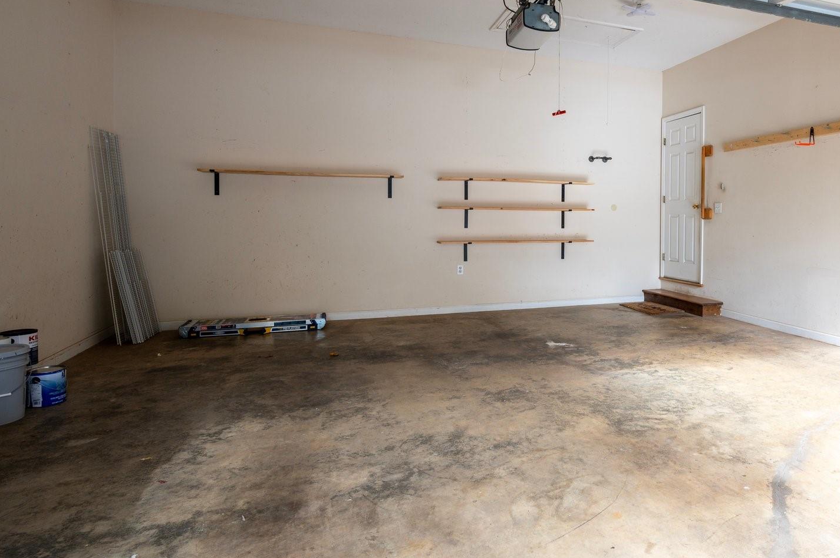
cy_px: 229
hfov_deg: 71.7
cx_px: 575
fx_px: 553
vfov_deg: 53.3
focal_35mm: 24
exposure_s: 1/25
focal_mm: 16.5
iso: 200
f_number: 8
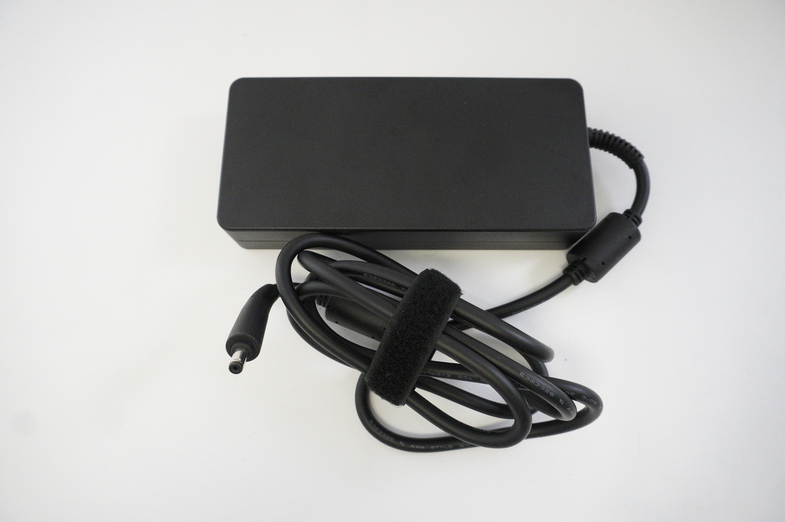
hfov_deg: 73.8
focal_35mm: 24
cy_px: 261
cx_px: 392
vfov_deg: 53.0
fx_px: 523
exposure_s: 1/250
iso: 5000
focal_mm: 16
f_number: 5.6
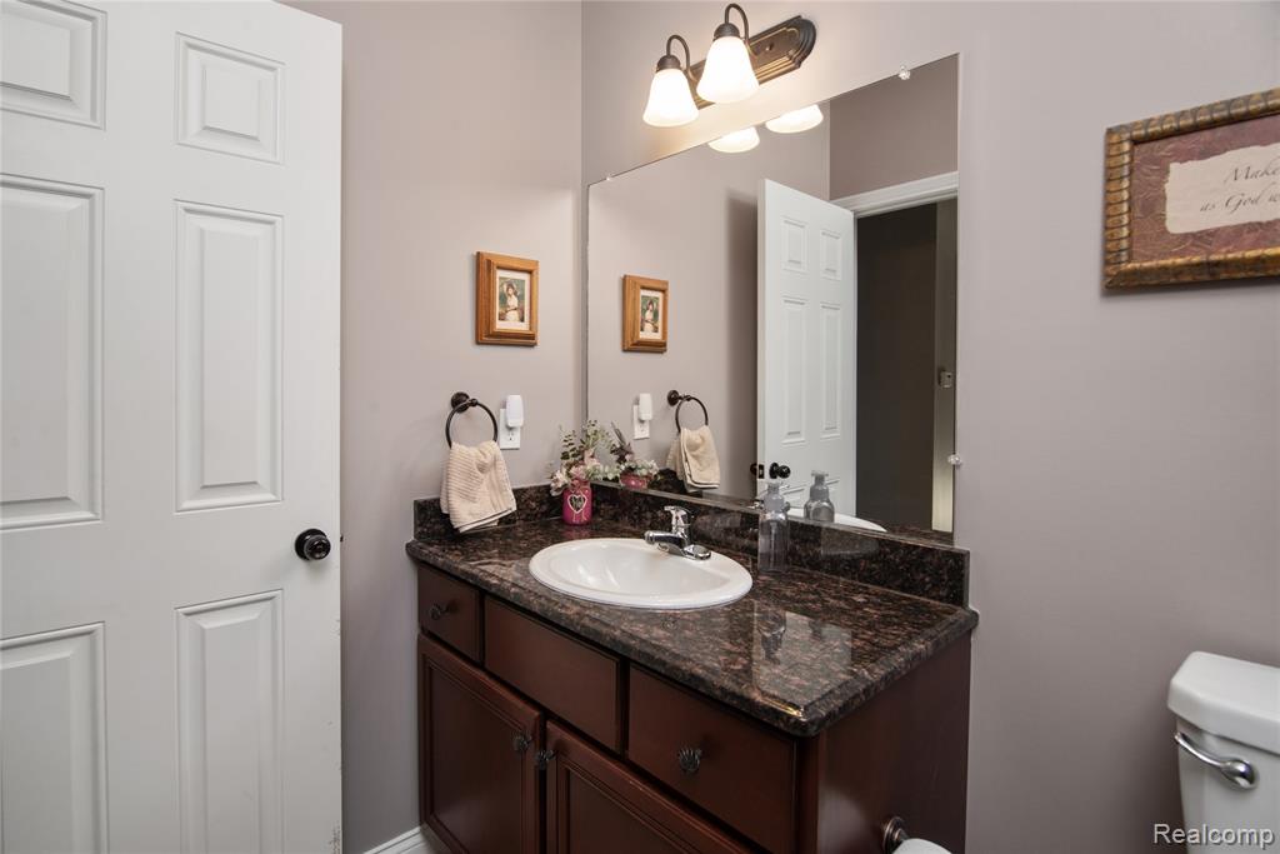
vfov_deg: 70.5
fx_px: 604
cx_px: 640
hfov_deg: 93.3
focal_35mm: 17
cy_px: 427
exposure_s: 1/50
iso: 400
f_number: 9
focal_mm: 17
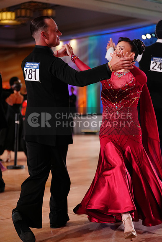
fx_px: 472
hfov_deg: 19.5
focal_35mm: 70
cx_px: 81
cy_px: 121
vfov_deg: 28.8
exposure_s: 1/640
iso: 2000
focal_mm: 70
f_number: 2.8
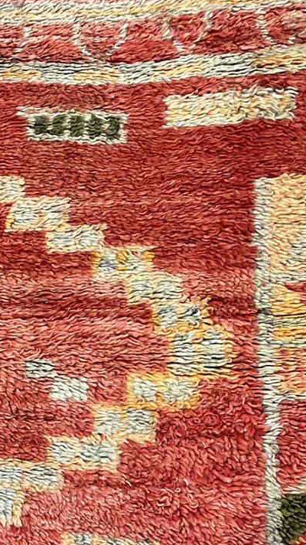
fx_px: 1025
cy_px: 341
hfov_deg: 16.5
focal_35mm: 71
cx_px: -17
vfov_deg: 29.6
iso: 80
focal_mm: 3
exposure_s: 1/60
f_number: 1.8
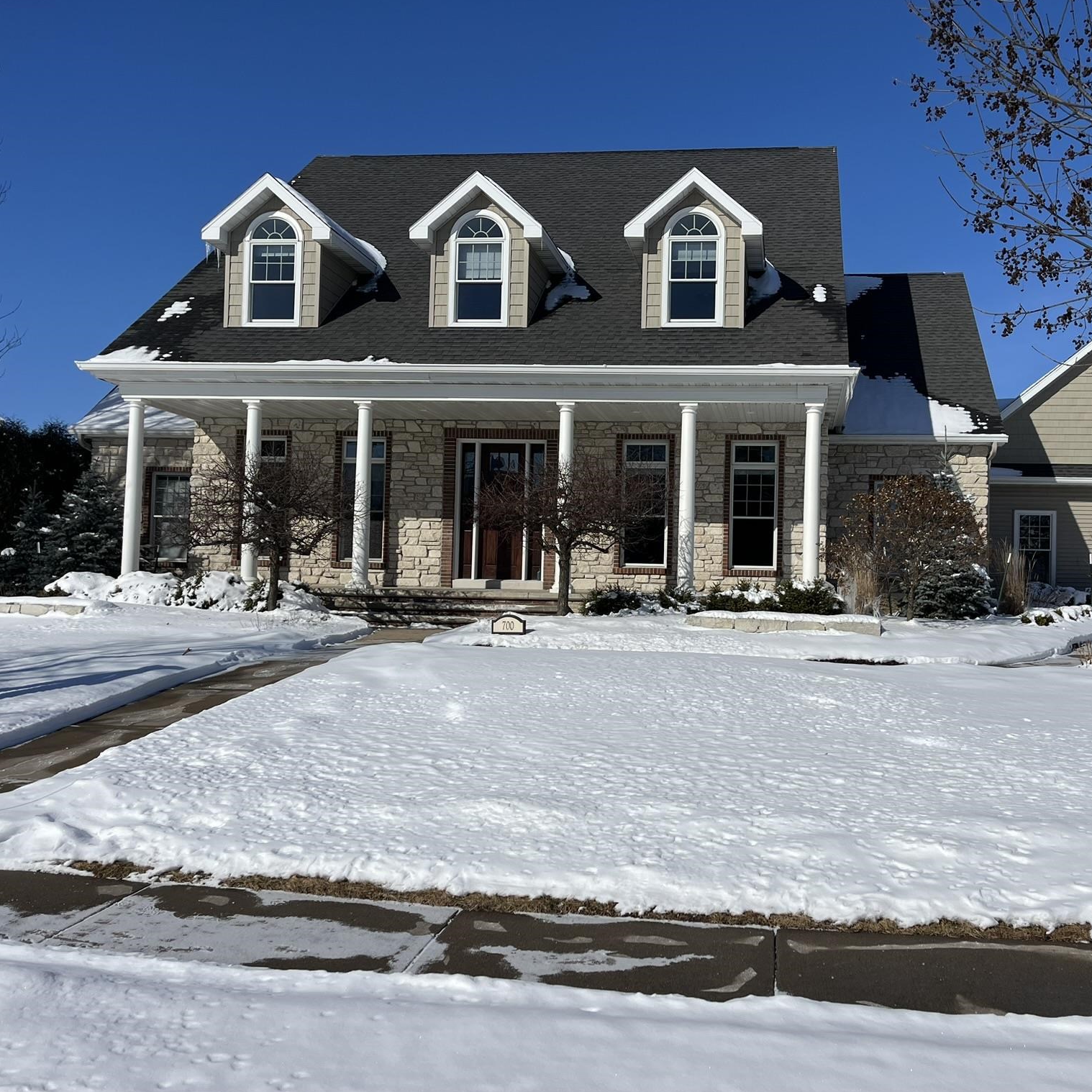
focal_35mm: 31
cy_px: 549
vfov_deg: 52.5
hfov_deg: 52.1
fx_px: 1106
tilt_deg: +2.5
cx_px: 665
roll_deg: -0.8
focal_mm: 5.1
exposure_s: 1/11905
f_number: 1.6
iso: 50
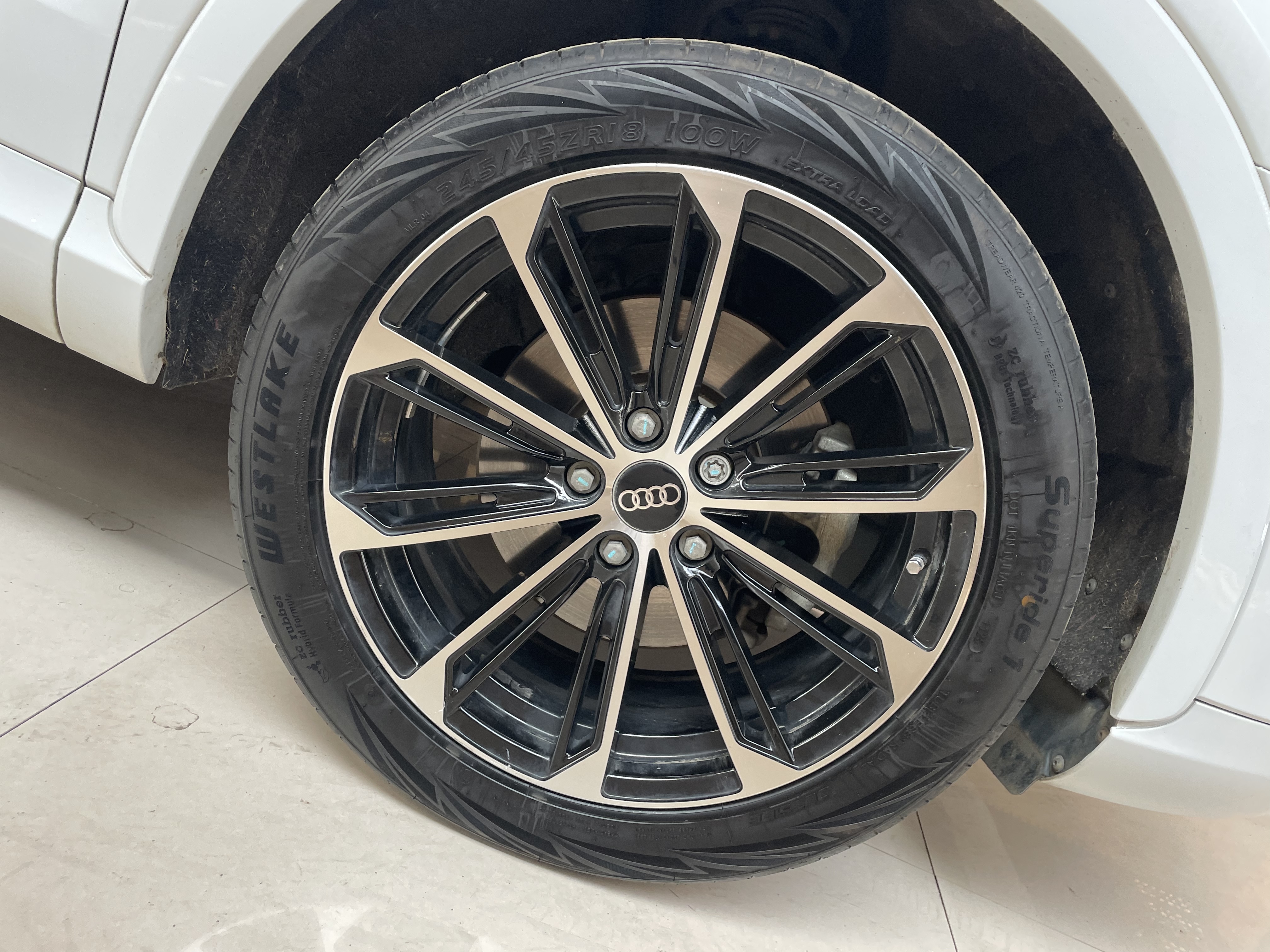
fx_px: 954
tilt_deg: -15.2
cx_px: 635
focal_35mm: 26
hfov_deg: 67.3
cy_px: 476
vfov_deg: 53.1
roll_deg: -23.7
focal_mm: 4.2
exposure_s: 1/103
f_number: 1.6
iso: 125
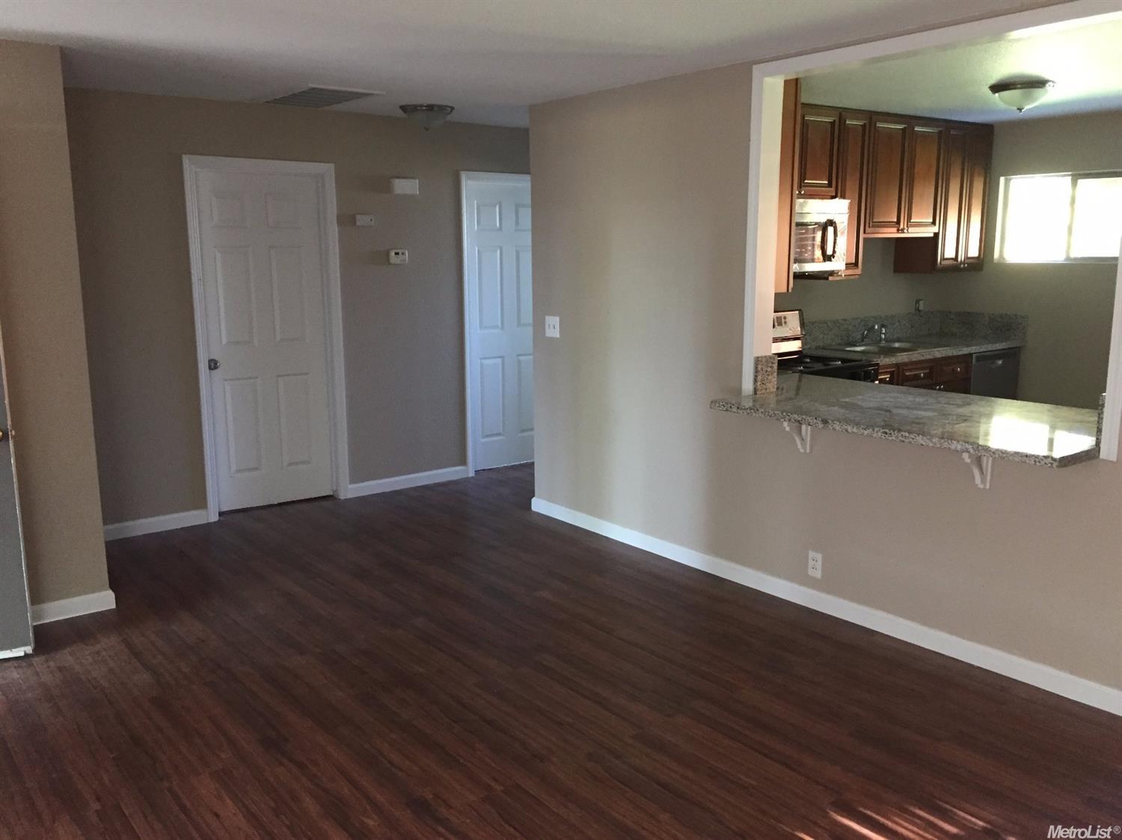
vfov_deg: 48.2
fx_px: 940
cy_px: 420
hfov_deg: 61.7
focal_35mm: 29
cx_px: 561
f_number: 2.2
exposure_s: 1/30
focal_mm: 4.15
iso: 250
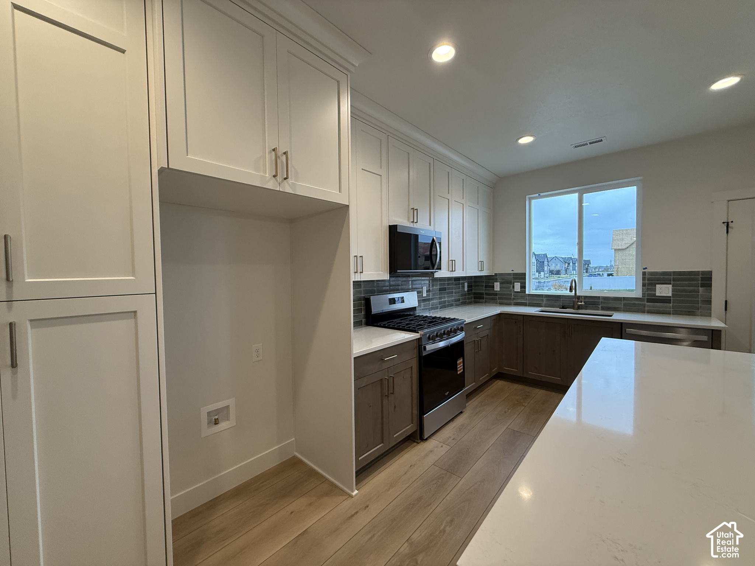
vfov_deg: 85.7
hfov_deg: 102.1
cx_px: 378
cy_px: 283
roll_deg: +0.6
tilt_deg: -1.6
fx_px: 305
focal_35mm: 14
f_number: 2.2
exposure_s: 1/120
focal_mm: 2.22
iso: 250
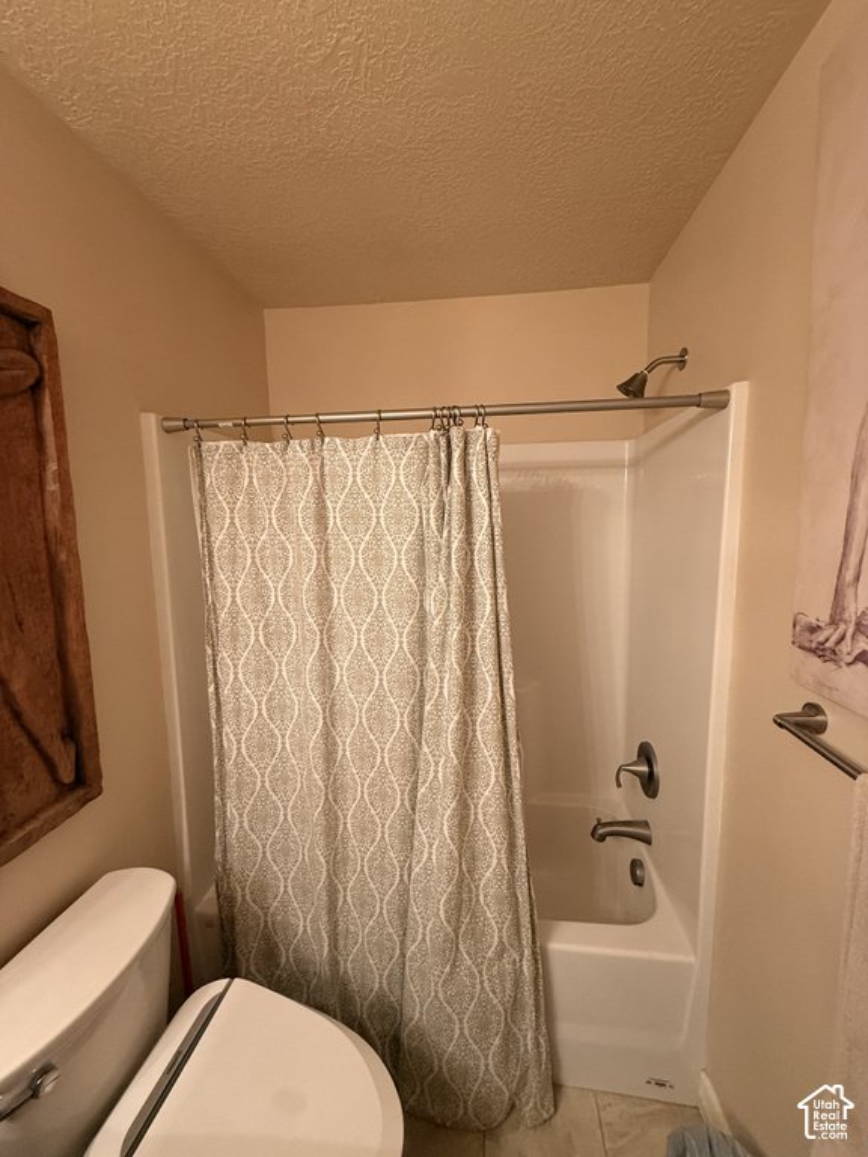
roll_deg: +0.5
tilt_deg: -6.5
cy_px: 578
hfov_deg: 85.7
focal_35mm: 14
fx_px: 468
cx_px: 434
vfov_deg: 102.1
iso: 400
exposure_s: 1/60
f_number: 2.2
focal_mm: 2.22
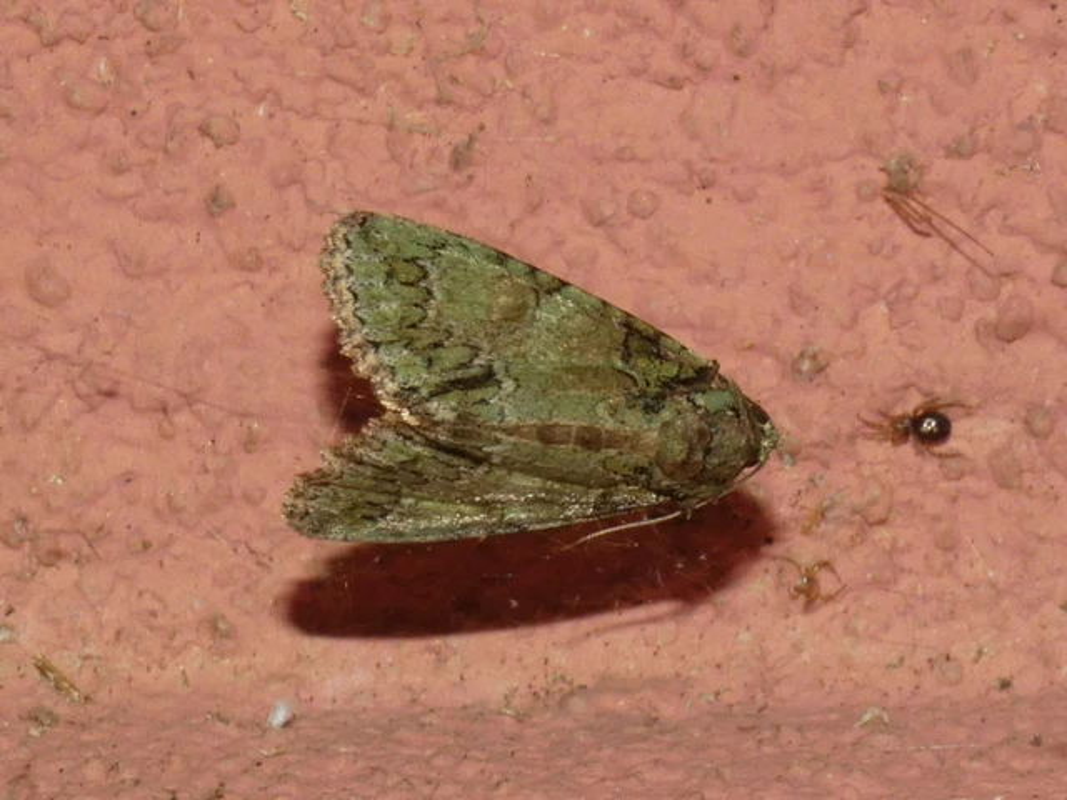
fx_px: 5333
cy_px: 400
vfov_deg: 8.6
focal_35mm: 173
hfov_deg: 11.4
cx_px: 534
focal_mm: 30.9
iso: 100
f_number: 7.1
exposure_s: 1/50
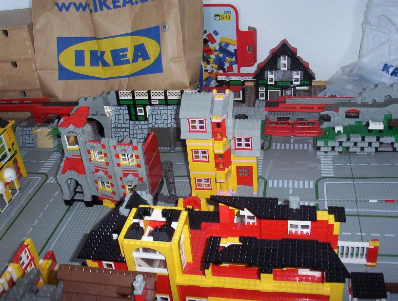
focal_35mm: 39
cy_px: 150
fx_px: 449
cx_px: 199
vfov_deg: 37.0
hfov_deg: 47.8
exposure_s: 1/30
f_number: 4.5
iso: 140
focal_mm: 6
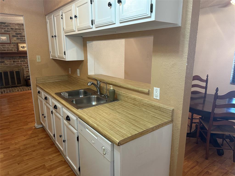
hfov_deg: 71.6
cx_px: 118
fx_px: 163
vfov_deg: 56.8
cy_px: 88
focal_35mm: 24
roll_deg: +0.2
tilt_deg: -12.9
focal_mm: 6.86
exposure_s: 1/60
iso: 200
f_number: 1.78
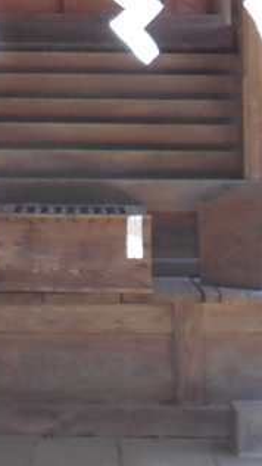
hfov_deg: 9.7
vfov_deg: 15.8
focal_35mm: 124
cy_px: -249
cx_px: 9
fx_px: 1530
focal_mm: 5.1
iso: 140
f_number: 3.4
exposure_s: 1/30
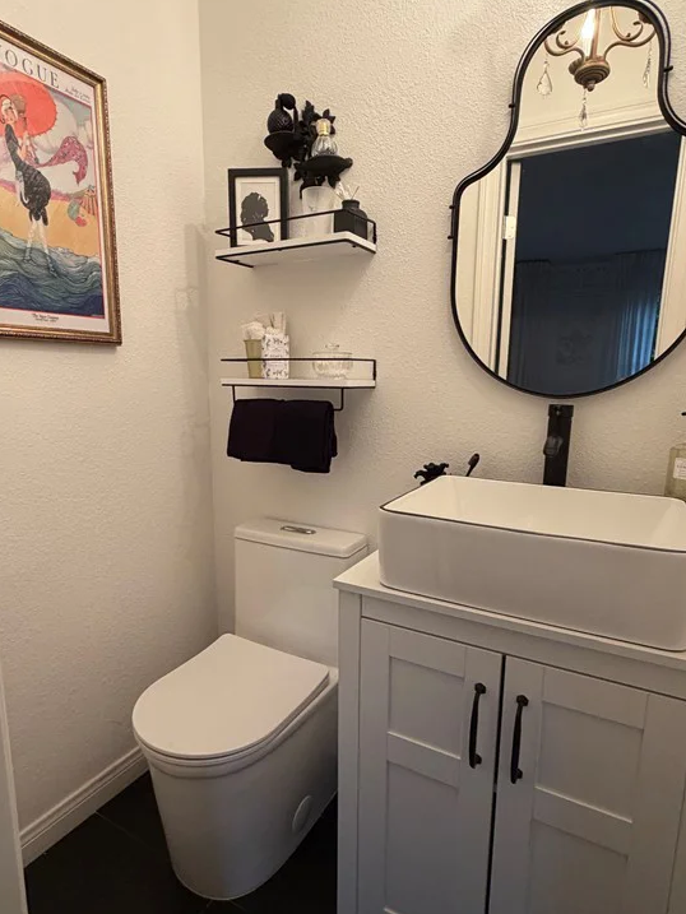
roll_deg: -2.1
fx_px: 528
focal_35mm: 20
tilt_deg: -10.0
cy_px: 472
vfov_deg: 81.7
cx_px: 339
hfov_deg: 66.0
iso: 320
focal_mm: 2.22
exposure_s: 1/120
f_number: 2.2
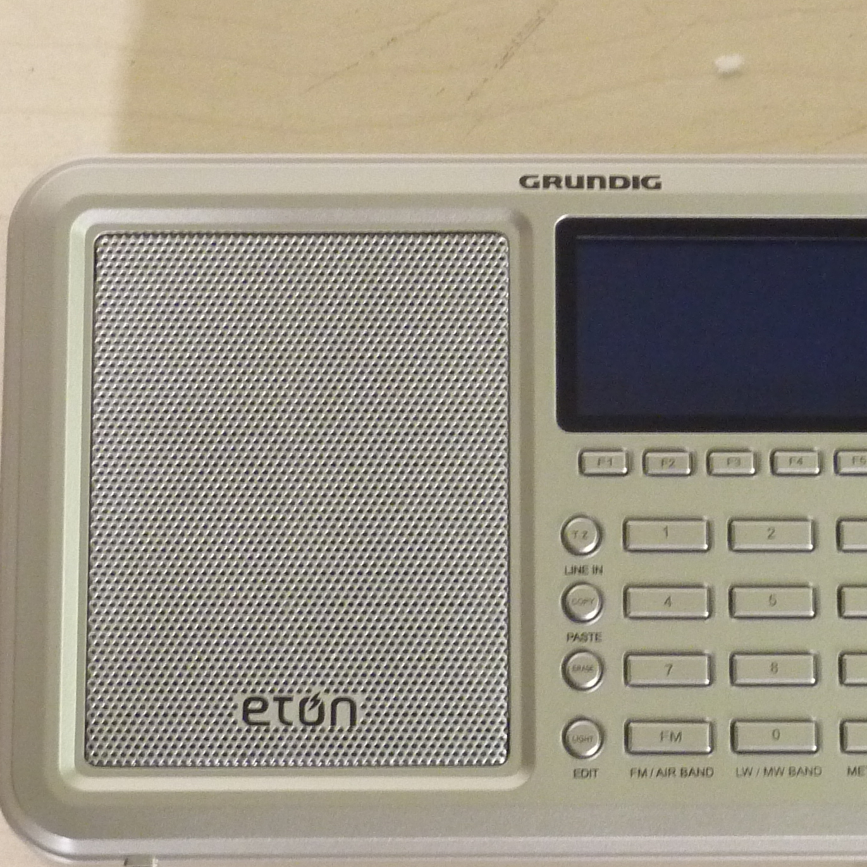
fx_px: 3967
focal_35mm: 140
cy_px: 457
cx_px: 606
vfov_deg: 12.5
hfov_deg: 12.4
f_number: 3.9
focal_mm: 9.7
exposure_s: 1/40
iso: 400
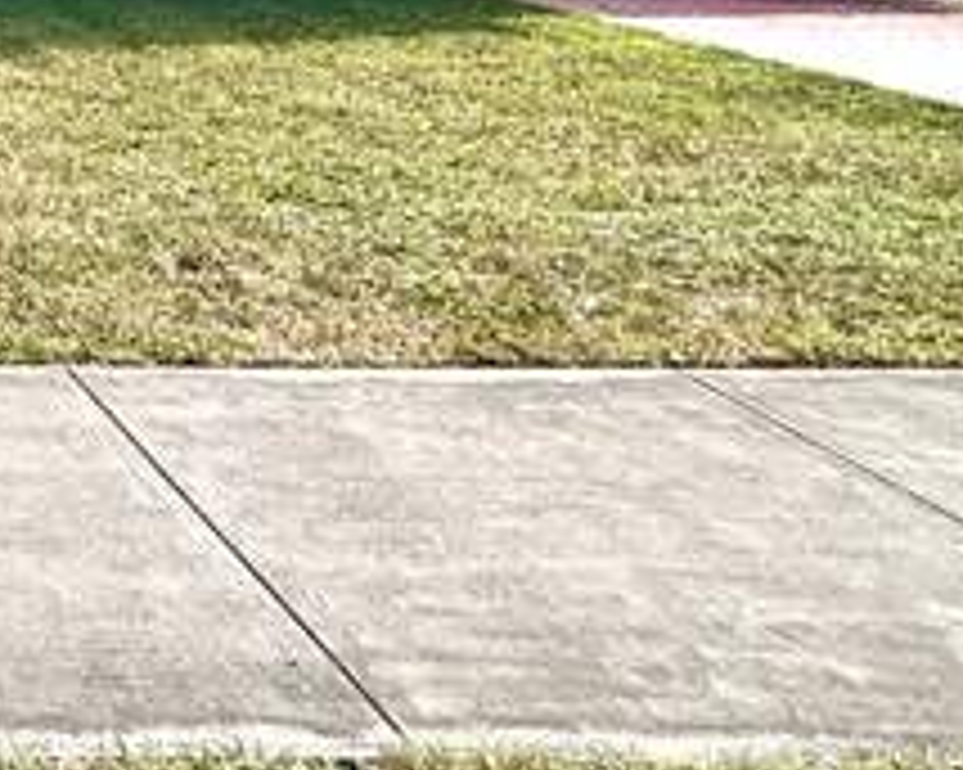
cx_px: -531
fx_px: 1453
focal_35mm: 51
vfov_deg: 23.9
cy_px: -367
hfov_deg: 25.7
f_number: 2.2
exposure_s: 1/3460
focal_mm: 2.22
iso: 64
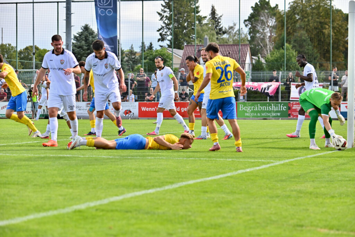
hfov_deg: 15.8
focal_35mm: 130
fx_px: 1282
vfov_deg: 10.6
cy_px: 118
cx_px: 178
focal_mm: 130
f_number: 4.8
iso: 640
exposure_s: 1/2000
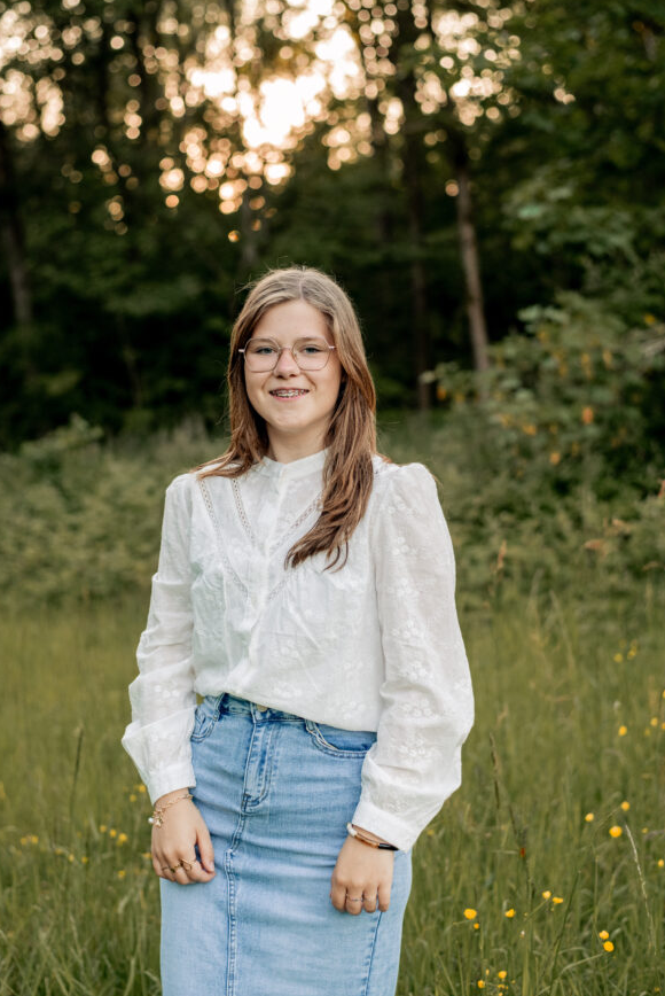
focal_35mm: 59
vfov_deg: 33.9
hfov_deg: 23.0
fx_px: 1632
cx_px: 304
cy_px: 472
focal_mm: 50
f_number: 2.5
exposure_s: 1/800
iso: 640
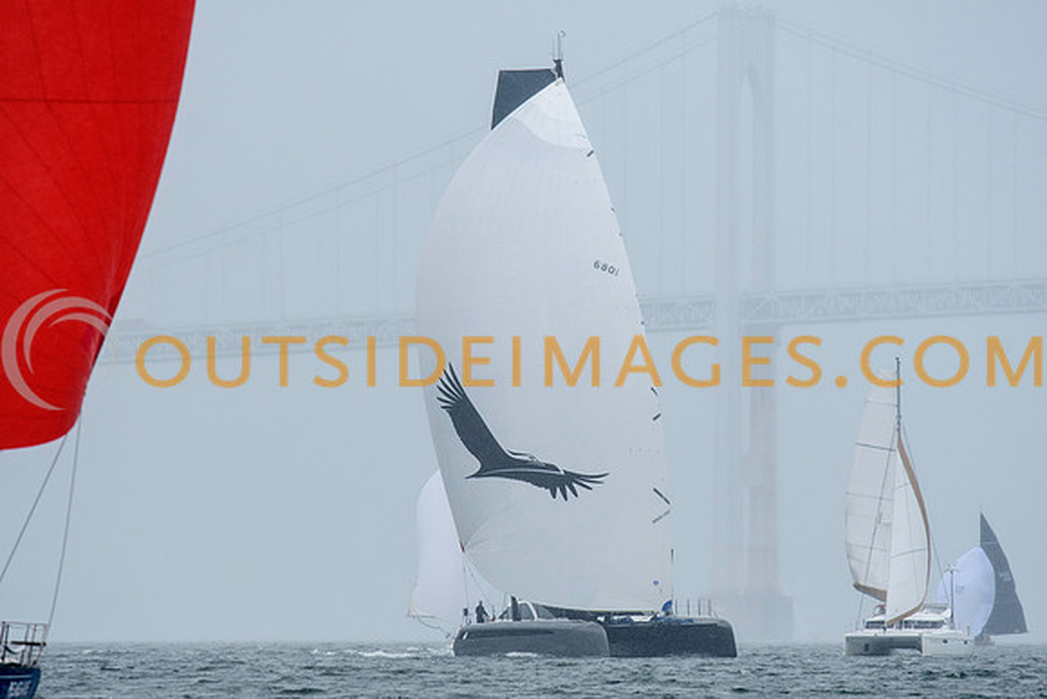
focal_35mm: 450
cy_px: 350
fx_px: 13090
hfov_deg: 4.6
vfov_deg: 3.1
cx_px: 524
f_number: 5.6
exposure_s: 1/1600
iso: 500
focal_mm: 300
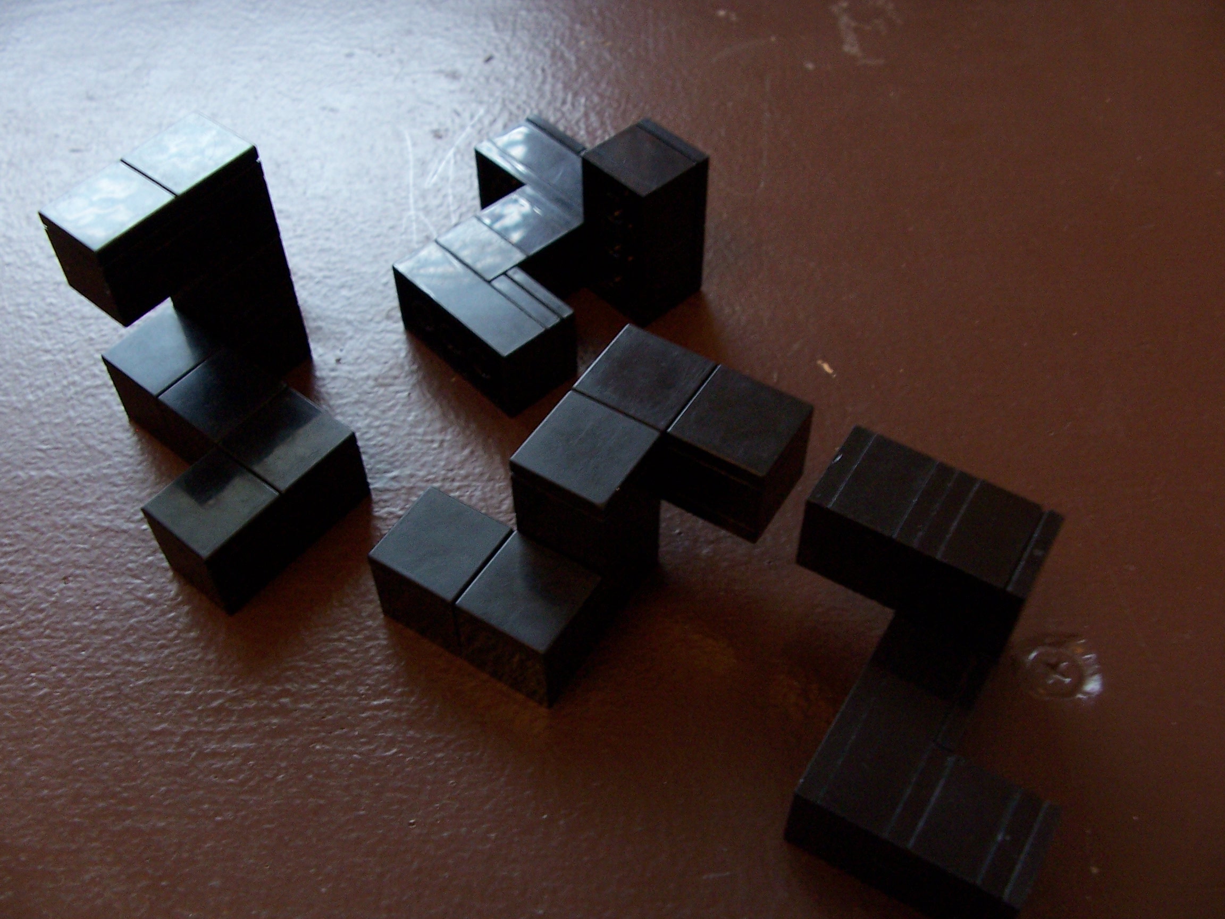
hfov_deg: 52.6
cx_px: 612
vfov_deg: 40.7
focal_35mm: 35
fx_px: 1239
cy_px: 460
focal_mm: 6
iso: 140
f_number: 2.8
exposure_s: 1/8
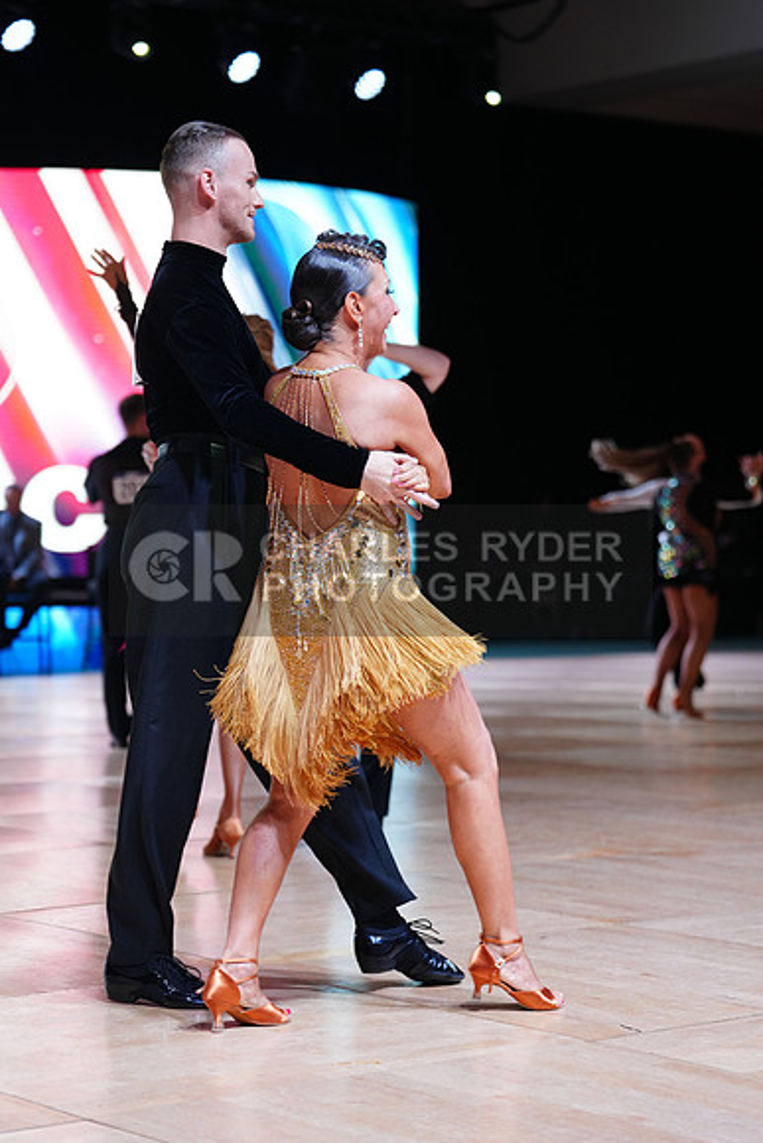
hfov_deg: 16.5
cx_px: 382
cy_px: 572
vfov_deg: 24.5
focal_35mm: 83
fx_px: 2637
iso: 640
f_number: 2.8
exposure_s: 1/400
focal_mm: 83
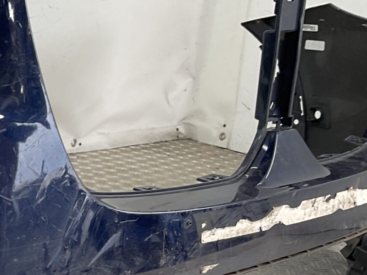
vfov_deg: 16.9
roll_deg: -5.9
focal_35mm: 86
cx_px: -158
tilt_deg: -19.4
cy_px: 246
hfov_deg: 20.1
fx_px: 912
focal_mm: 3
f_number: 1.8
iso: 25
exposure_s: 1/120
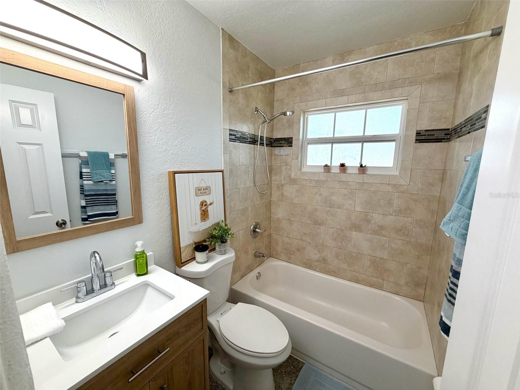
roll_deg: -1.0
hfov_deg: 102.1
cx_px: 260
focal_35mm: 14
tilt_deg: -8.9
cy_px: 195
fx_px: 210
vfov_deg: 85.7
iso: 160
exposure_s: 1/121
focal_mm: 2.22
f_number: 2.2
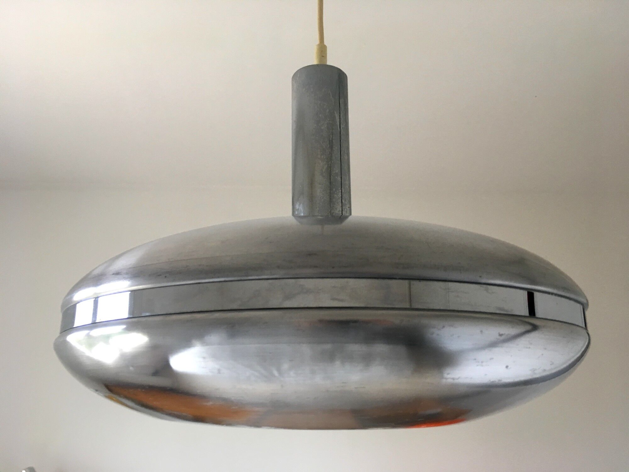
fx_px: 527
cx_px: 314
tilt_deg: +16.0
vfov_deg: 48.2
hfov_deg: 61.7
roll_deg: +0.2
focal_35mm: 29
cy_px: 236
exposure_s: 1/33
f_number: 2.2
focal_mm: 4.15
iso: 100
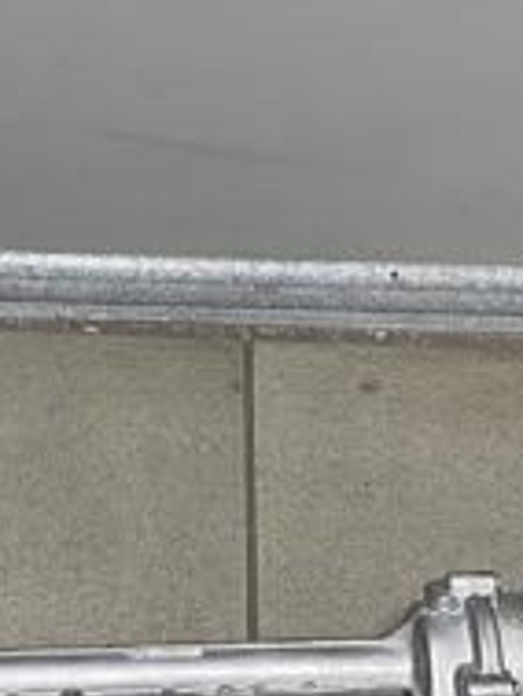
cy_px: 510
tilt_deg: -60.9
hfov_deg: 16.7
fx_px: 1771
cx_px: 107
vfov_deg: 22.1
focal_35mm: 88
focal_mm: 4.25
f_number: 1.8
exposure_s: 1/50
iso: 250
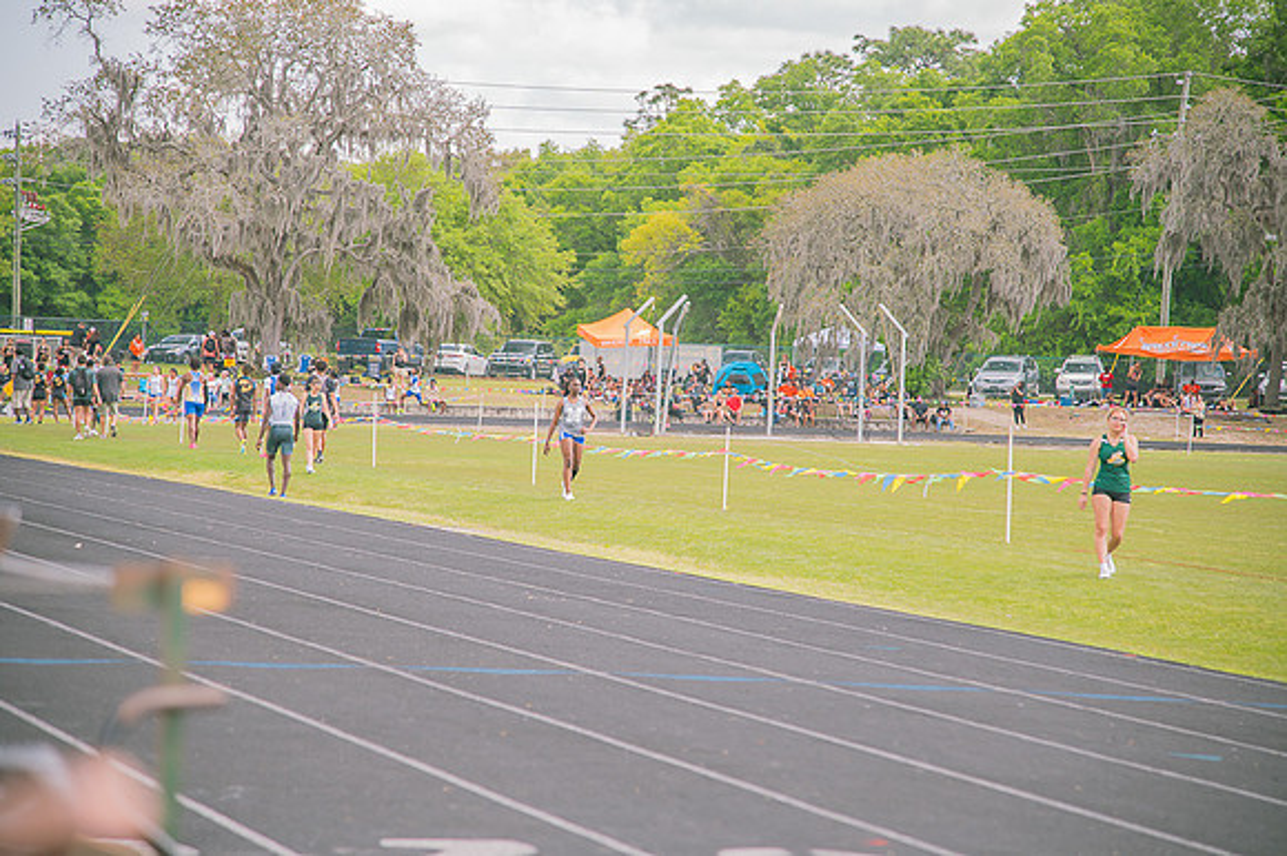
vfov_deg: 11.4
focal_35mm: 120
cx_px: 644
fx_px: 4287
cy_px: 428
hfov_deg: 17.1
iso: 200
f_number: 4
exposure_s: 1/200
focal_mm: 120
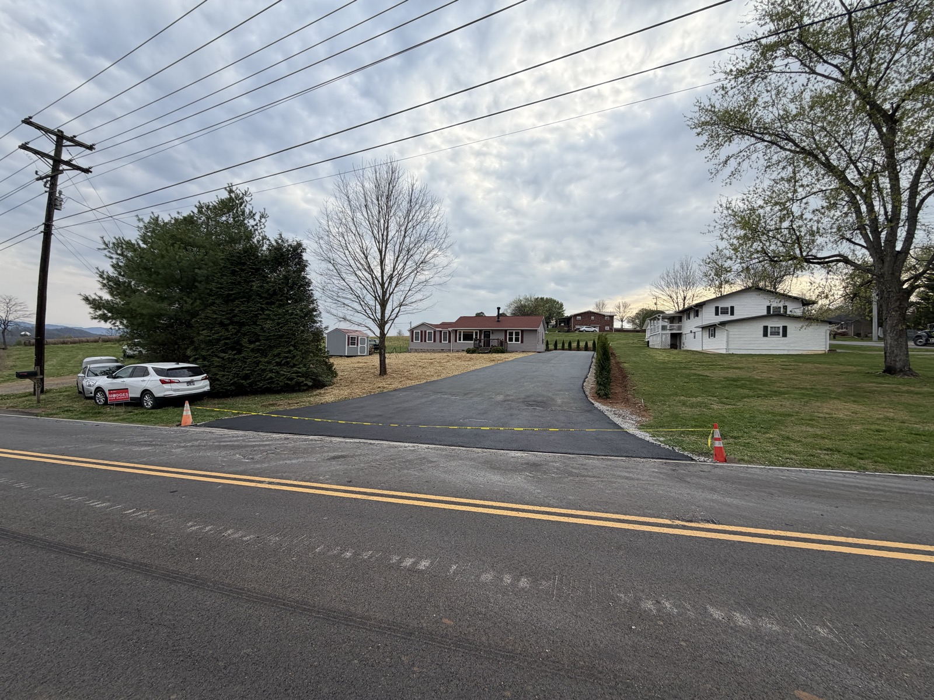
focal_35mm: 14
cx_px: 467
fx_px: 378
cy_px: 350
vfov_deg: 85.7
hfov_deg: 102.1
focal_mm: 2.22
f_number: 2.2
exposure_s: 1/770
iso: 40
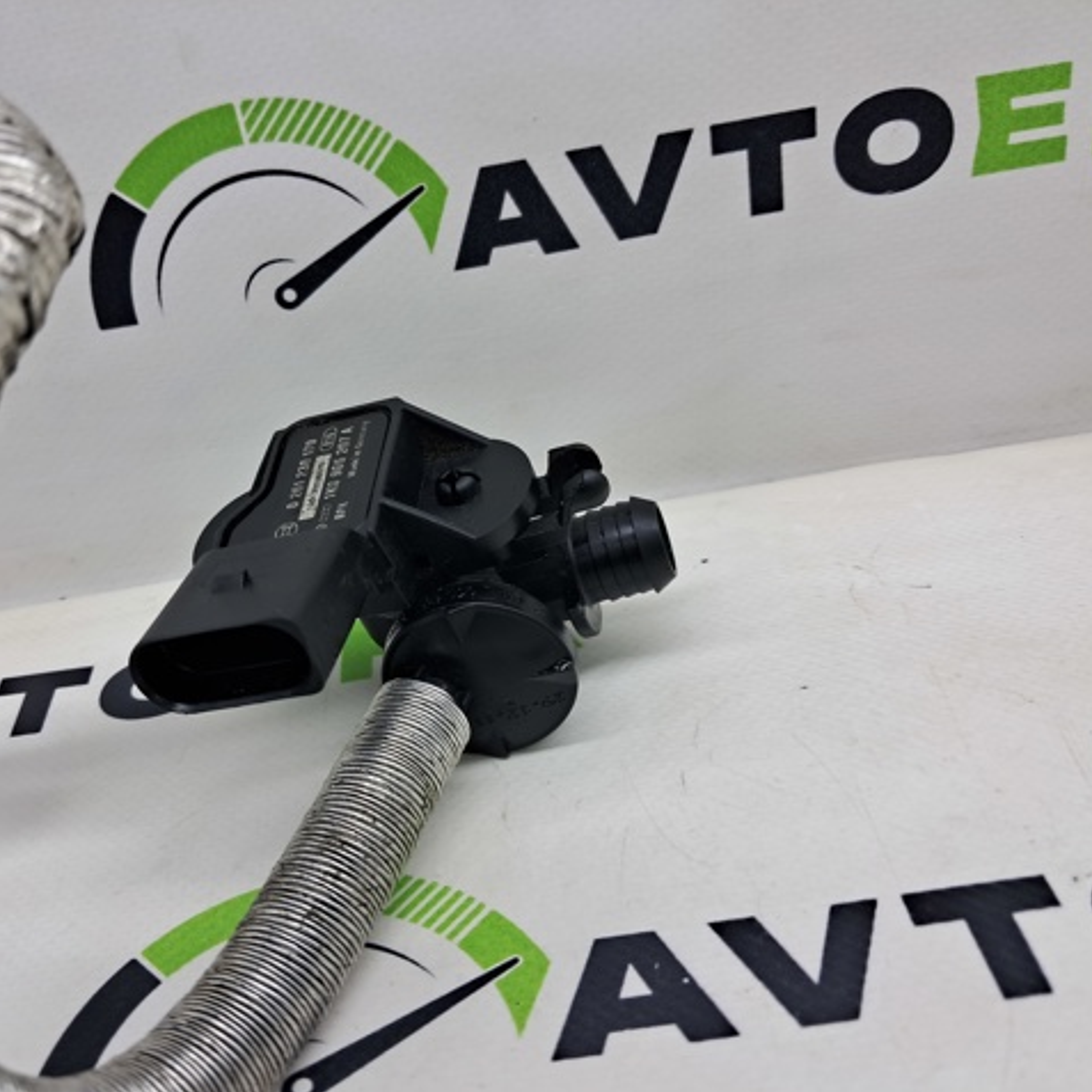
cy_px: 546
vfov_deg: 51.1
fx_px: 1142
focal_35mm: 32
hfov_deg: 50.8
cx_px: 437
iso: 50
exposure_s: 1/100
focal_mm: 4
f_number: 1.8
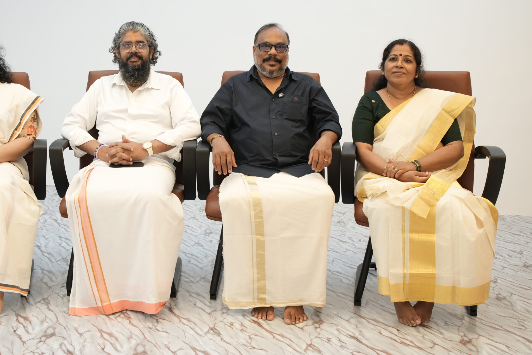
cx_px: 196
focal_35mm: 47
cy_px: 143
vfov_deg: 28.6
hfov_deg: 41.6
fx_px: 695
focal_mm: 35
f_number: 4
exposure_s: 1/100
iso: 1600
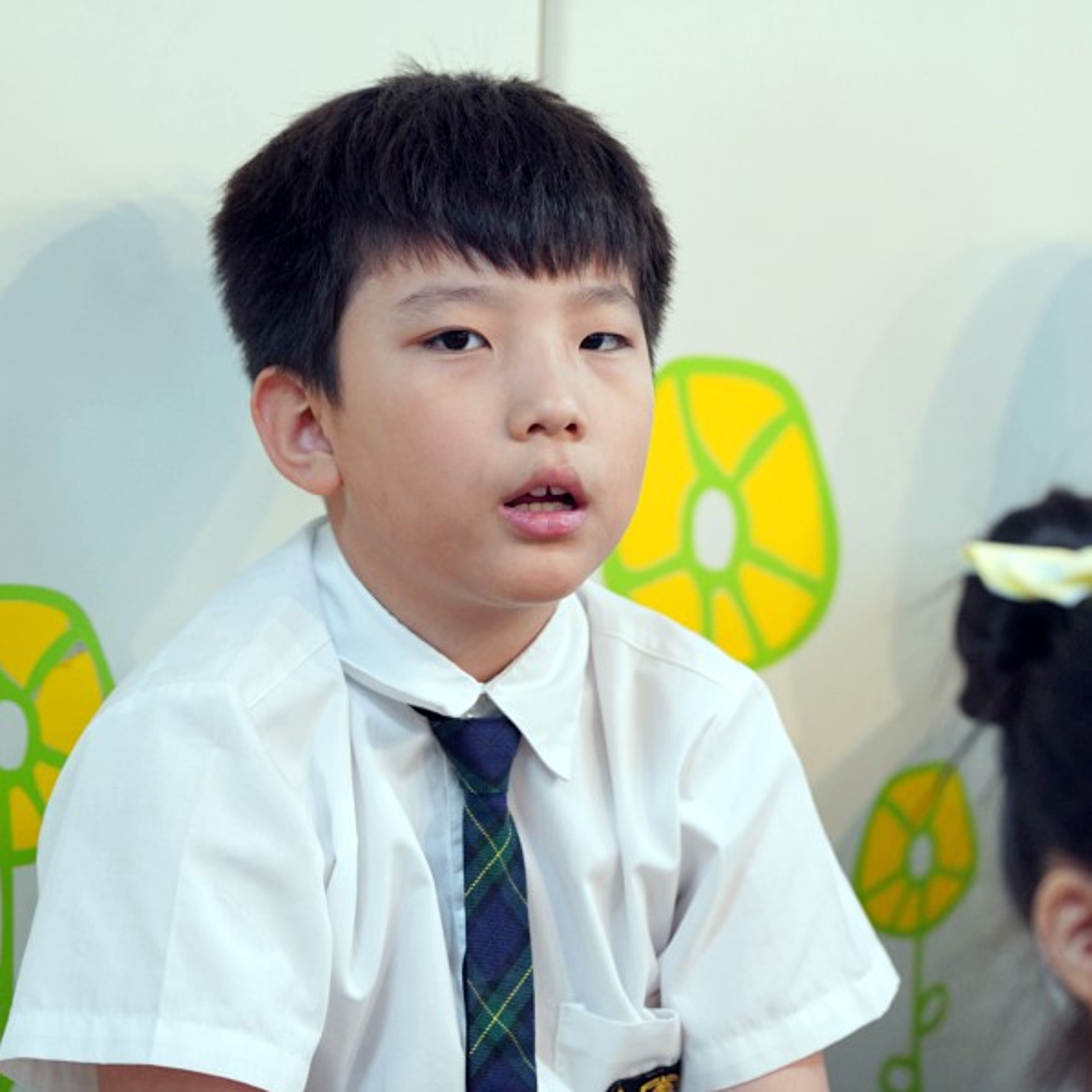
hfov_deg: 6.8
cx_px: 639
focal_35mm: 256
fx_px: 9137
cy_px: 546
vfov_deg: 6.8
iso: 2500
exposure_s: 1/250
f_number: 4
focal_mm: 200
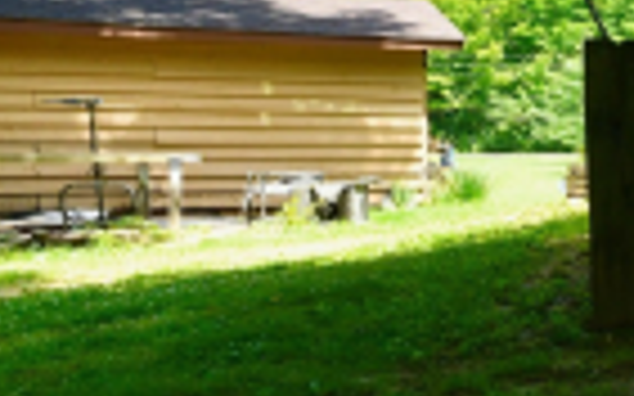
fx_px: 1313
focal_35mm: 76
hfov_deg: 14.3
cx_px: 1601
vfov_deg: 17.1
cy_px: 202
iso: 640
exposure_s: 1/320
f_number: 9
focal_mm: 14
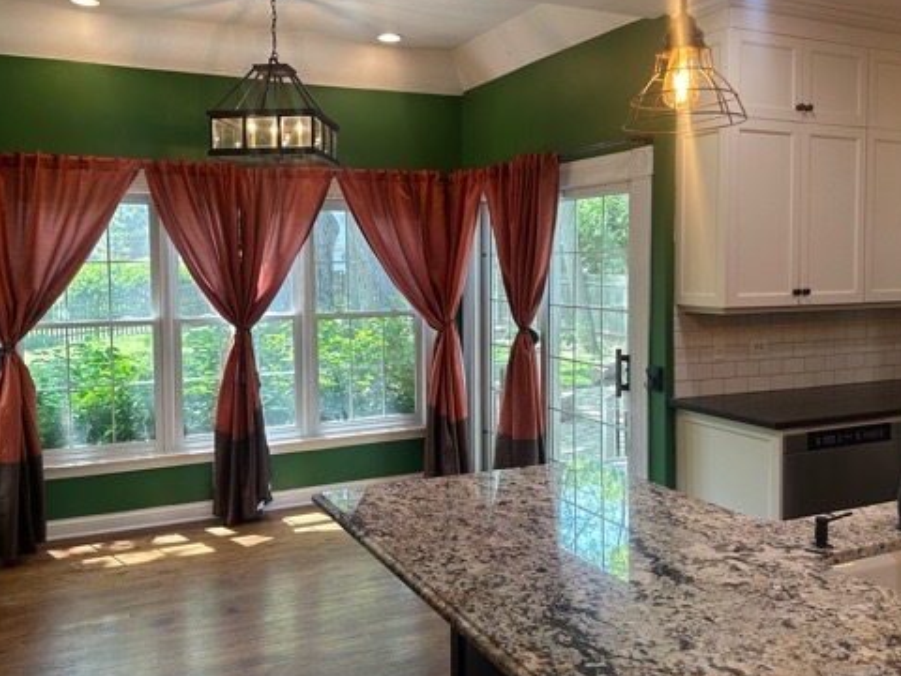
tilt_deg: -2.3
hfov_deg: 56.8
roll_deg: +0.1
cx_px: 445
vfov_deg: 44.1
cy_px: 304
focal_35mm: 32
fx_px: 833
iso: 100
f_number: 1.78
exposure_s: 1/120
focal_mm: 6.86
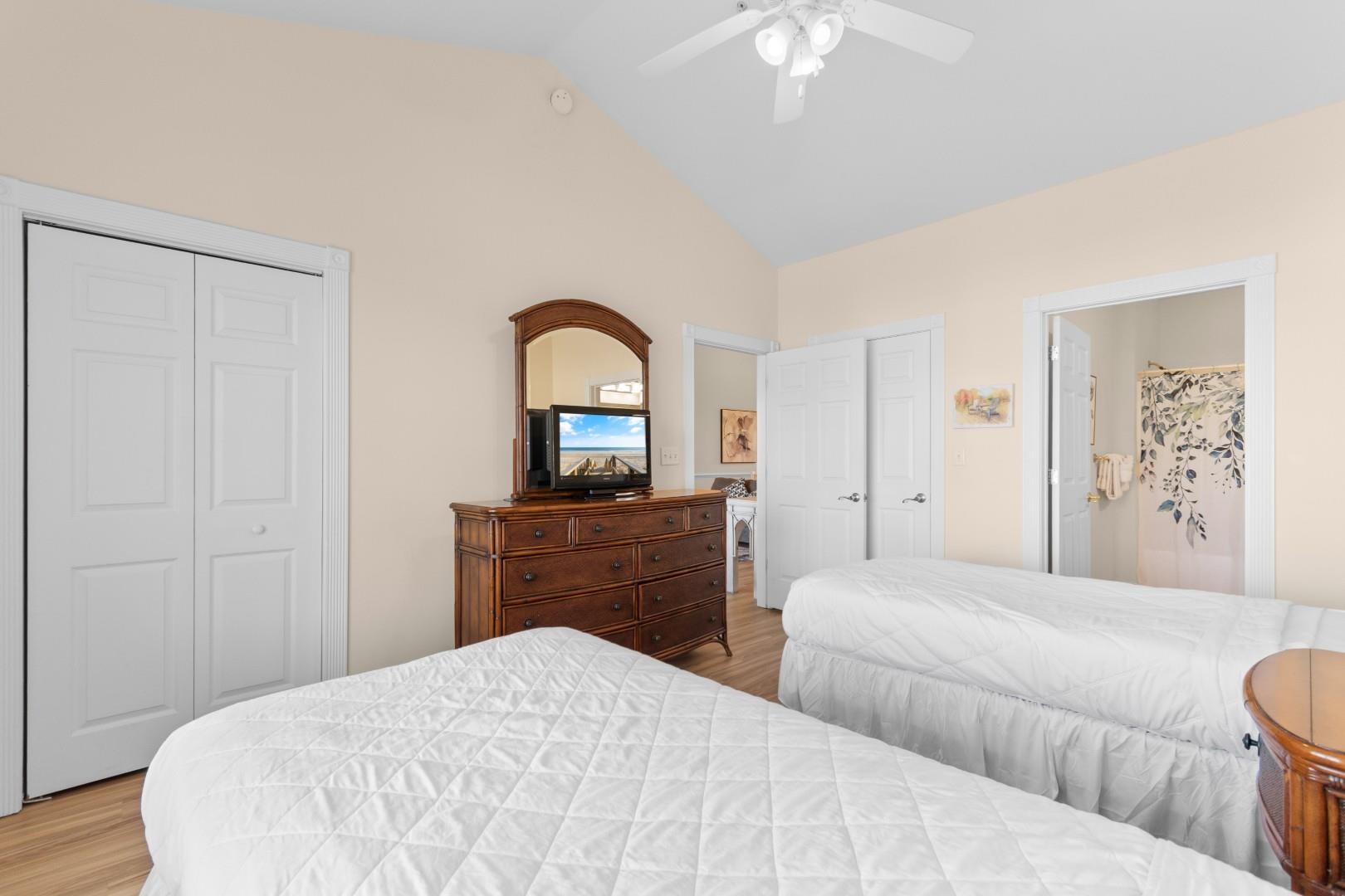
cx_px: 672
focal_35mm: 15
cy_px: 448
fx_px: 560
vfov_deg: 77.3
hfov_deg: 100.4
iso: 100
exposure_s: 1/8
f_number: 4.5
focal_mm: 10
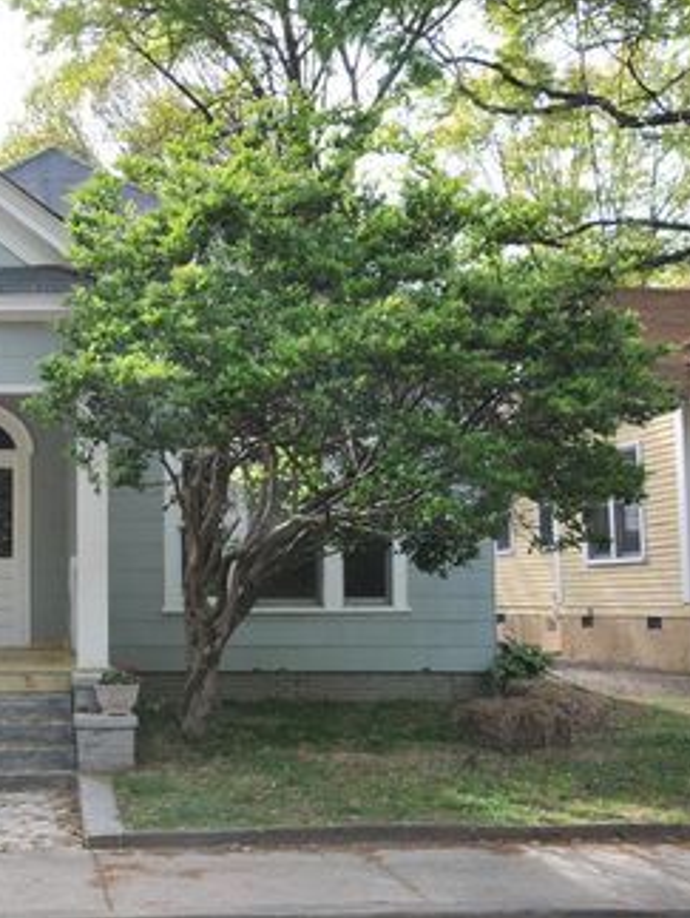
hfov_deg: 28.8
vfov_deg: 38.9
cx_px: 99
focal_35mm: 49
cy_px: 460
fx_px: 1300
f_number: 9
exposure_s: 1/125
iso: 400
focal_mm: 22
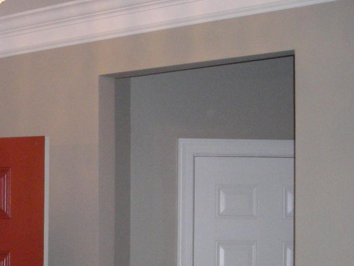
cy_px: 269
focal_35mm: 97
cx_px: -71
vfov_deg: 15.0
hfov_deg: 19.1
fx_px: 992
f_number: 3.2
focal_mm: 6.3
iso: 254
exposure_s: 1/60
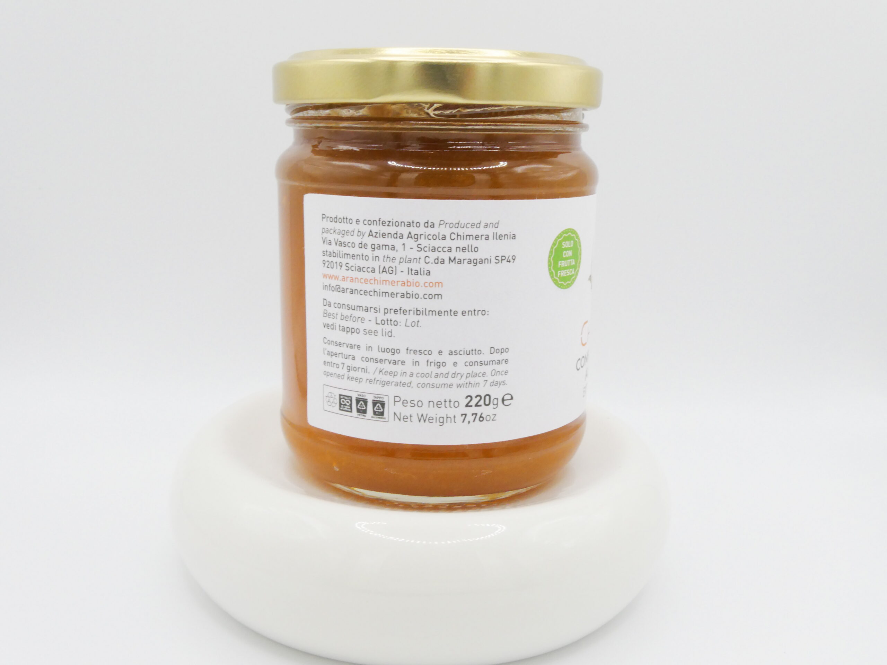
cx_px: 444
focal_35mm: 35
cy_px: 332
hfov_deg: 52.6
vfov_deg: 40.7
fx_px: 897
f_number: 7.1
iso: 125
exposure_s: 1/80
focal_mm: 6.3
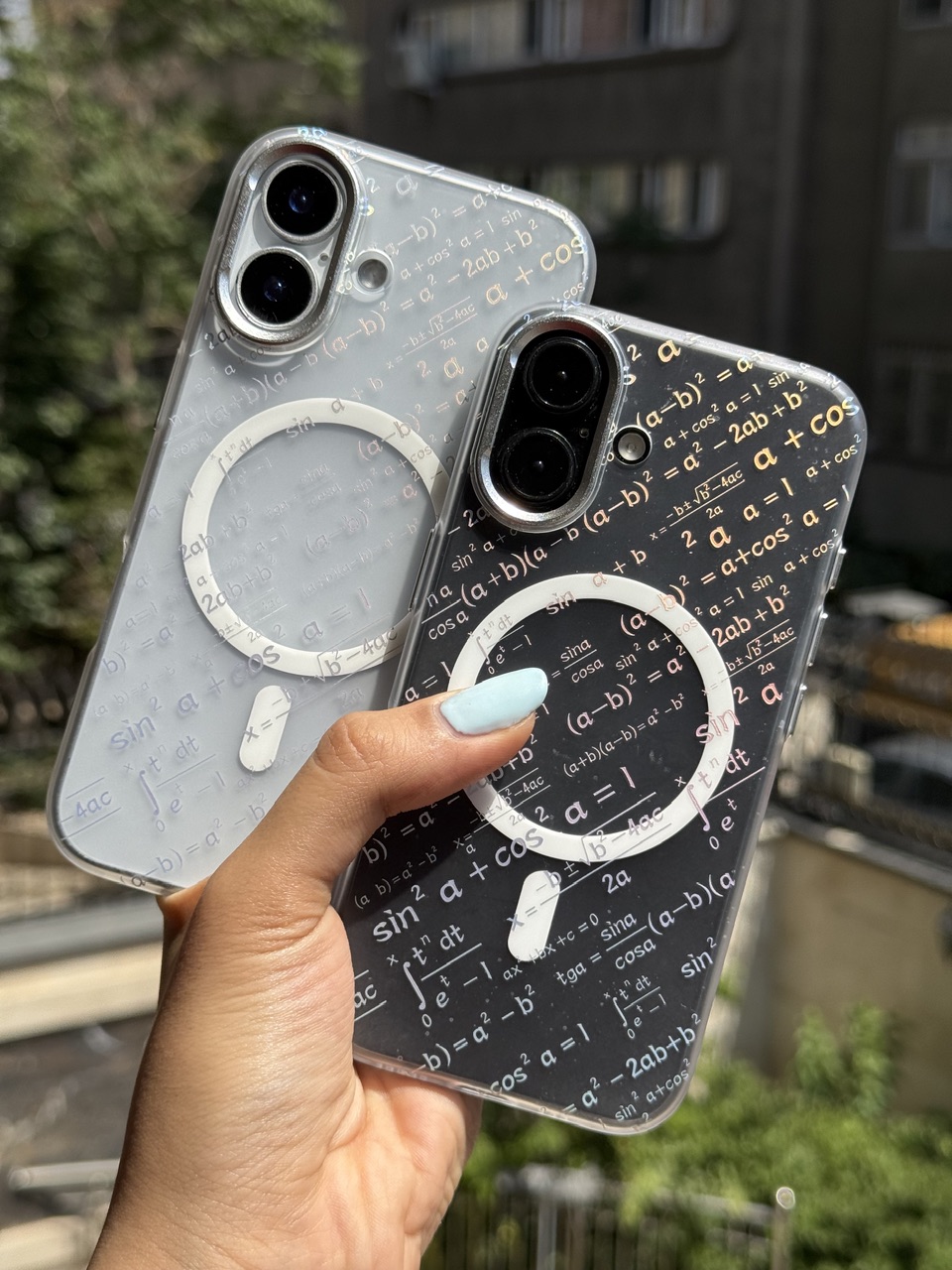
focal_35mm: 48
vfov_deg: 39.7
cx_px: 476
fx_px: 1760
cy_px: 635
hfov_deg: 30.3
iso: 80
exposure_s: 1/6536
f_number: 1.78
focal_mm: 6.76
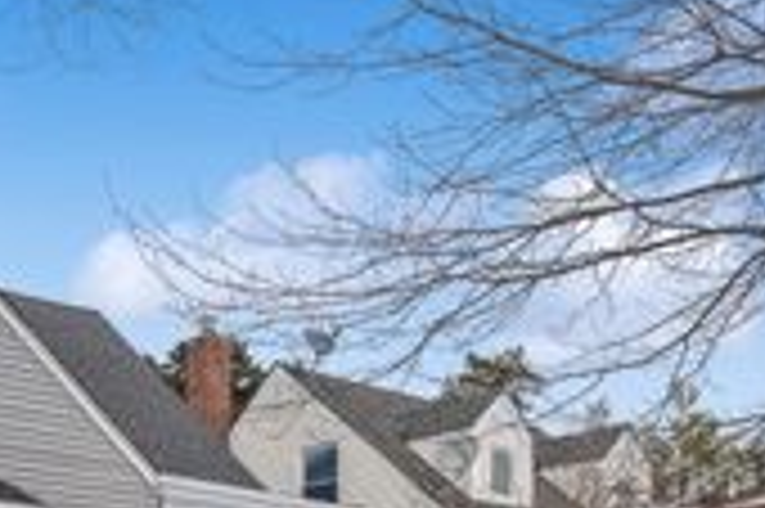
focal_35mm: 56
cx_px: 252
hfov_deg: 35.3
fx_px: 1189
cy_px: 690
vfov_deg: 21.4
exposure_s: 1/640
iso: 400
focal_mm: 19
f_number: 11
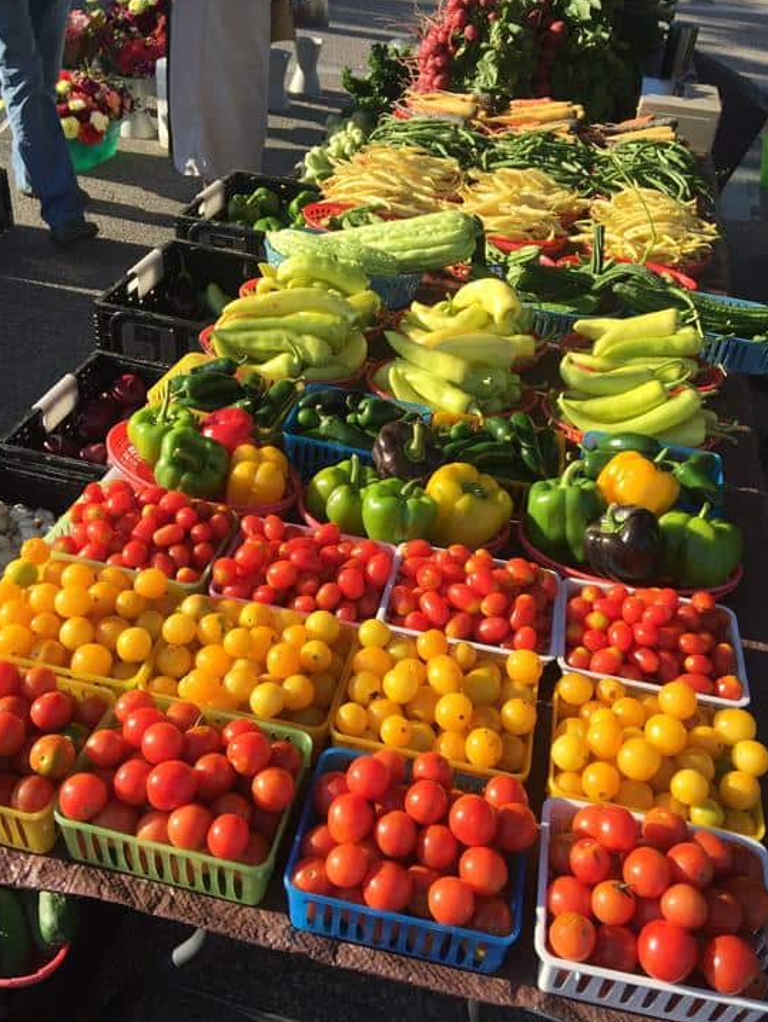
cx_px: 373
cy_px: 517
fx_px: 916
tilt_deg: -35.1
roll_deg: -5.1
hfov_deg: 45.5
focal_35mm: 31
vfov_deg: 58.3
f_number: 2.2
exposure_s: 1/1163
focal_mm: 4.15
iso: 32
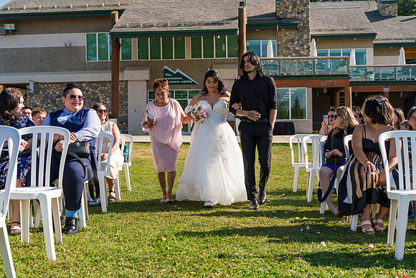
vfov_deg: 31.2
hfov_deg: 45.4
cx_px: 208
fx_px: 497
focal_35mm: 43
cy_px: 139
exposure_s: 1/1250
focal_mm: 43
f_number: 4
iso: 250
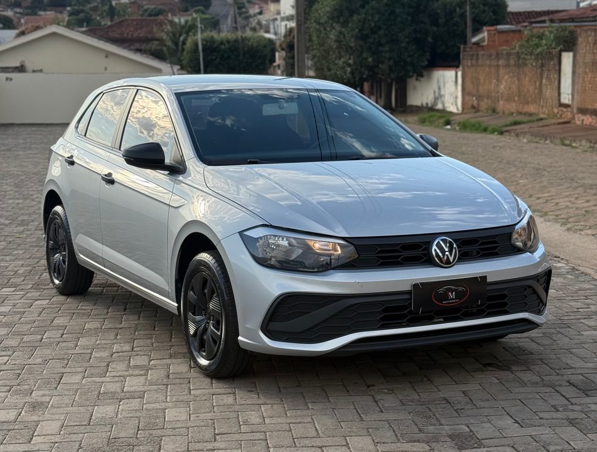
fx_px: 831
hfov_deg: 39.5
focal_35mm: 48
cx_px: 298
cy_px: 226
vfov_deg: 30.4
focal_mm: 6.76
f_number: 1.78
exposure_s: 1/2762
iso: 100
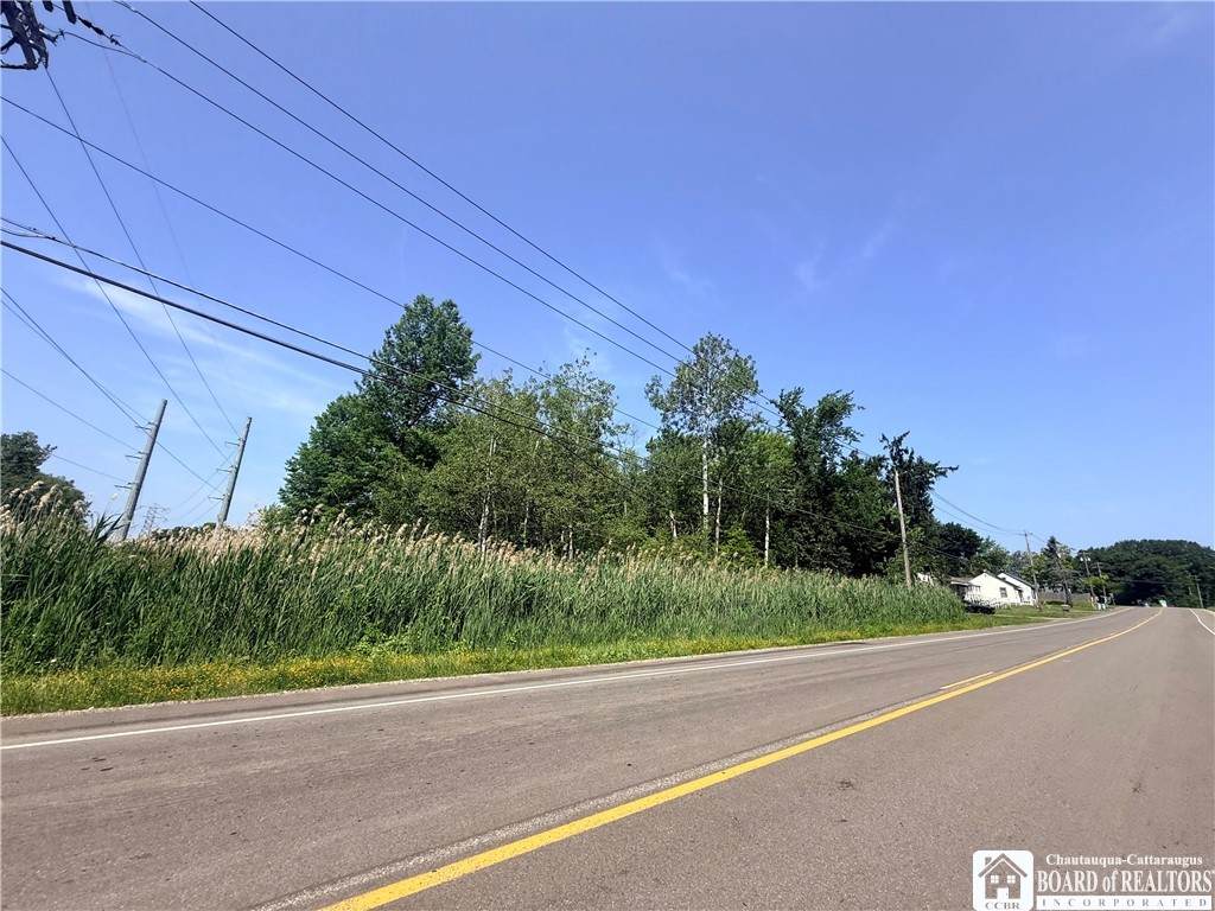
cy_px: 456
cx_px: 608
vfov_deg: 85.7
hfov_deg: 102.1
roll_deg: -0.2
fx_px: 491
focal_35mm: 14
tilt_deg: +14.1
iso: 50
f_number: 2.2
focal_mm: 2.22
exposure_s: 1/1534
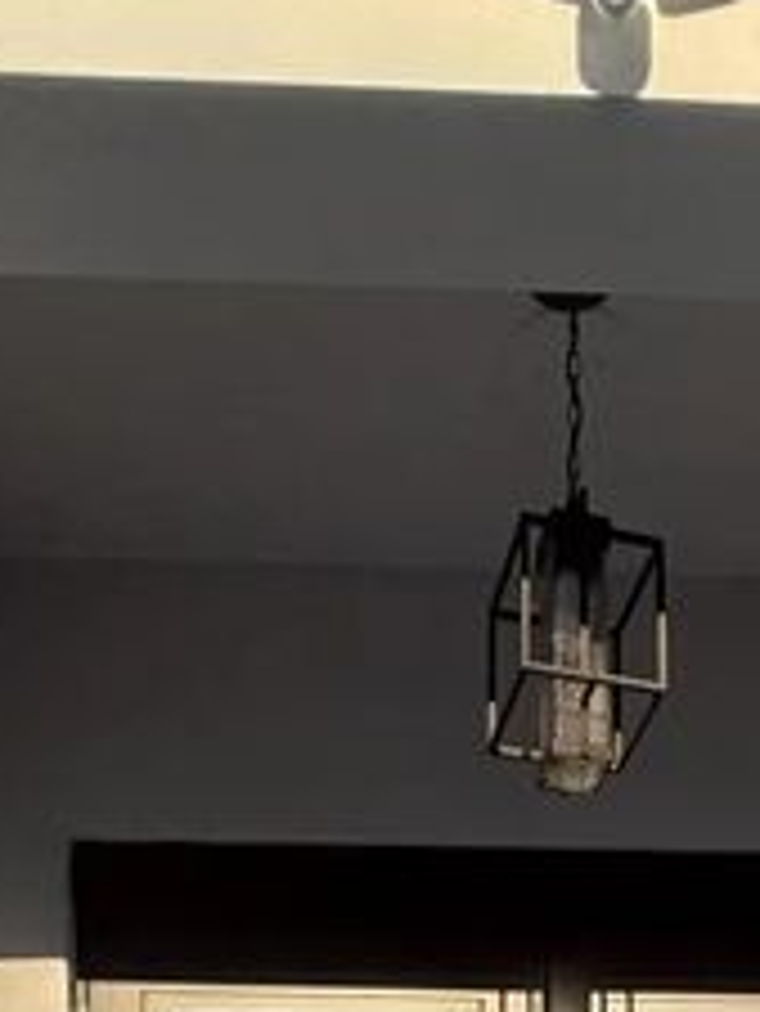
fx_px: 1550
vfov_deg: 23.4
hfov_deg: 27.3
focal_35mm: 53
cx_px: 544
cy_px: 1720
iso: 50
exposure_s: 1/475
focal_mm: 2.22
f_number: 2.2
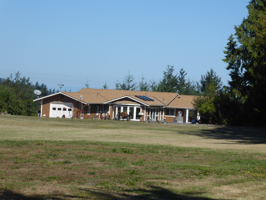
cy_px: 100
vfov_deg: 11.0
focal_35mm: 135
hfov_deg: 14.6
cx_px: 133
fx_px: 1037
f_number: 5.3
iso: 80
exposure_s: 1/500
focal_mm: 24.2
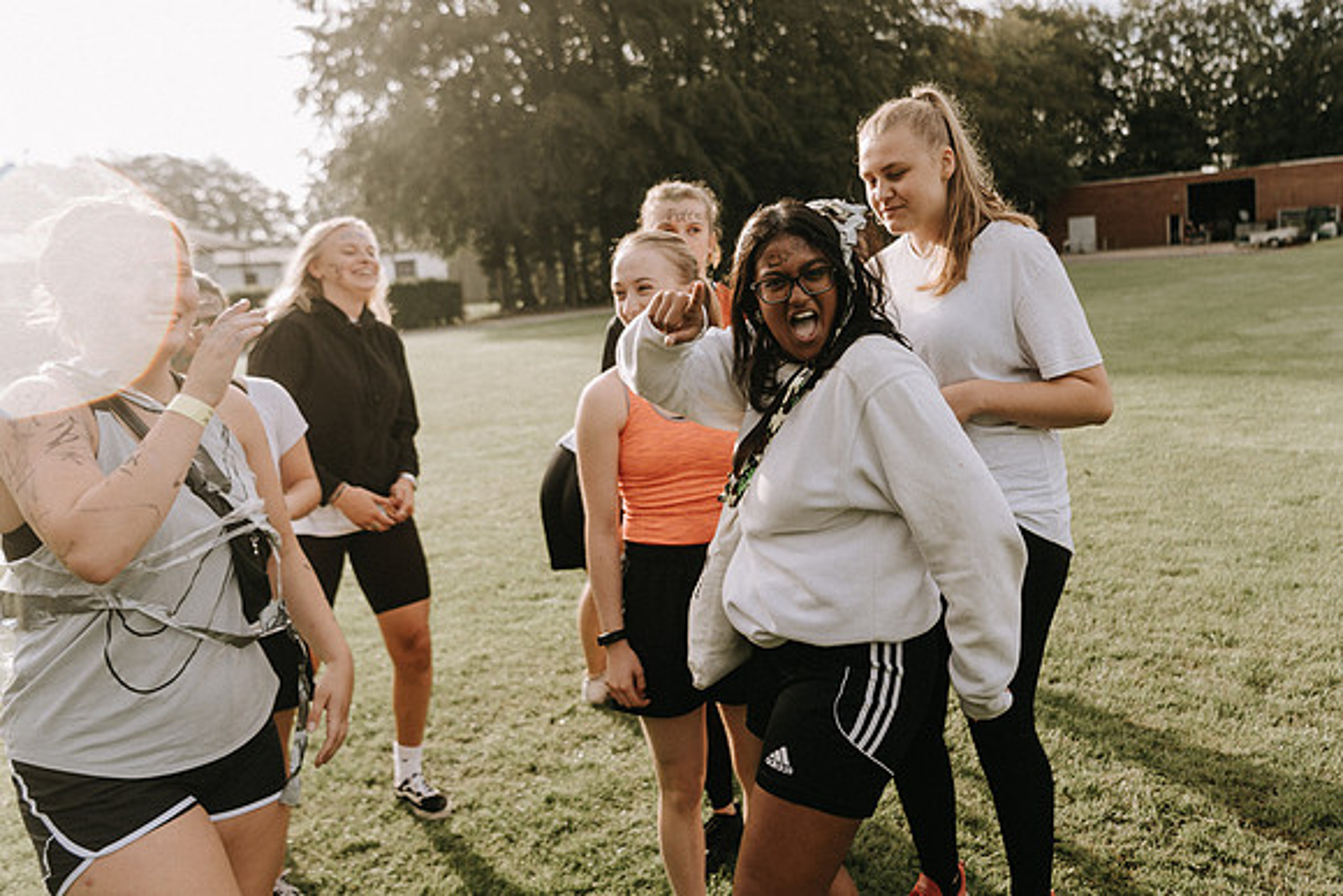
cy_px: 374
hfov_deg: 65.1
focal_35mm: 28
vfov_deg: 46.3
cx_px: 783
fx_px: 1044
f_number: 2.8
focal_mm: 24
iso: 100
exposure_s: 1/640
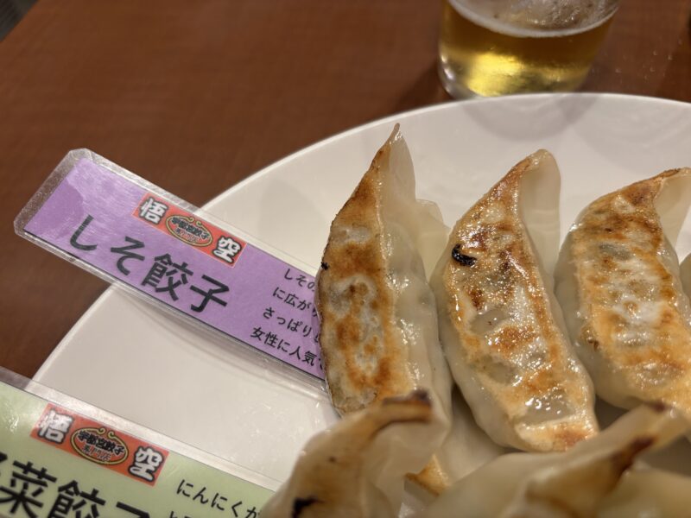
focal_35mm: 26
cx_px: 346
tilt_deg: -57.2
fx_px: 519
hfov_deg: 67.3
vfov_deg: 53.1
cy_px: 259
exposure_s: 1/100
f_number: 1.6
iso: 125
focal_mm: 5.96
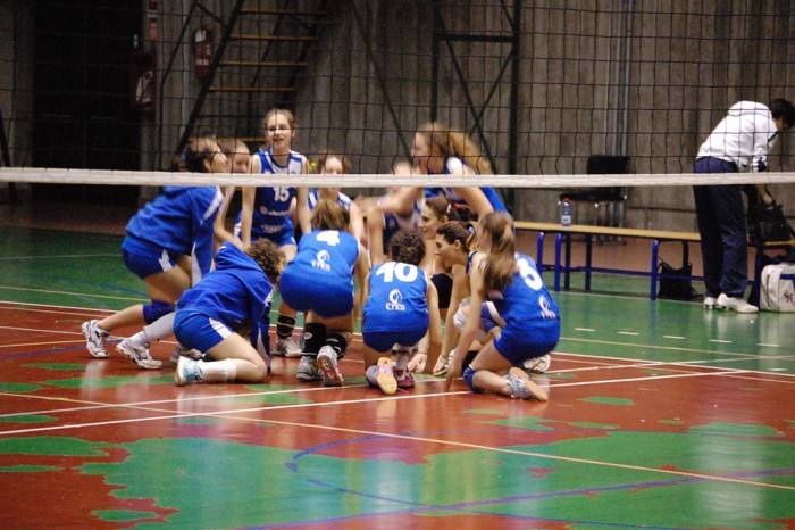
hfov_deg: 13.0
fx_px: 3476
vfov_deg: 8.7
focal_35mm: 158
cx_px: 398
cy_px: 265
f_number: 4.8
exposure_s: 1/40
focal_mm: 105
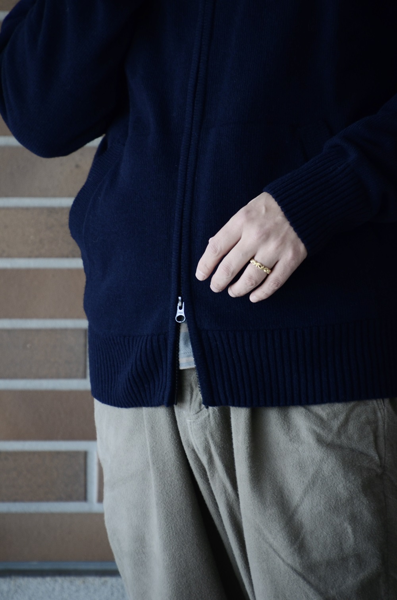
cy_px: 300
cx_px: 198
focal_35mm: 450
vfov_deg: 4.6
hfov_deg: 3.0
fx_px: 7474
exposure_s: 1/100
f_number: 6.3
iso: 400
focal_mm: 300
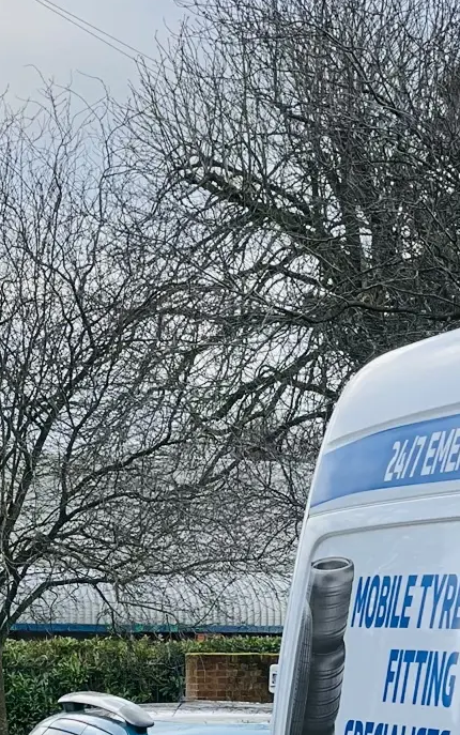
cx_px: 152
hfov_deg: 6.6
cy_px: 851
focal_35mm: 199
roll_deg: -1.3
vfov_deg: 10.4
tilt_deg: -4.3
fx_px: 3987
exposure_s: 1/206
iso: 25
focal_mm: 7.5
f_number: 2.2
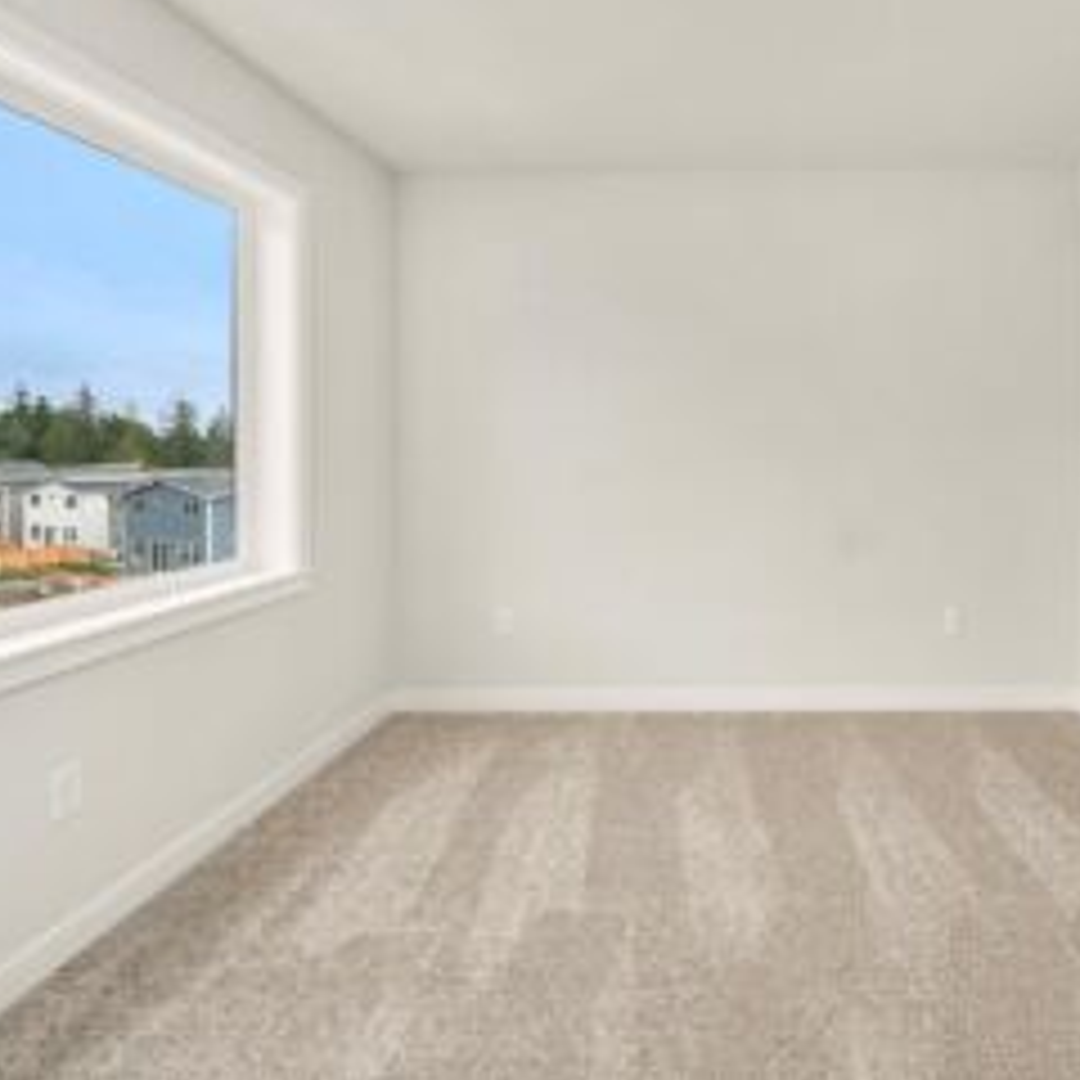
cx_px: 729
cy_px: 484
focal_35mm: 17
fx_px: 600
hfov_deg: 80.9
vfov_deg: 83.7
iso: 100
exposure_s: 1/60
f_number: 6.3
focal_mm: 12
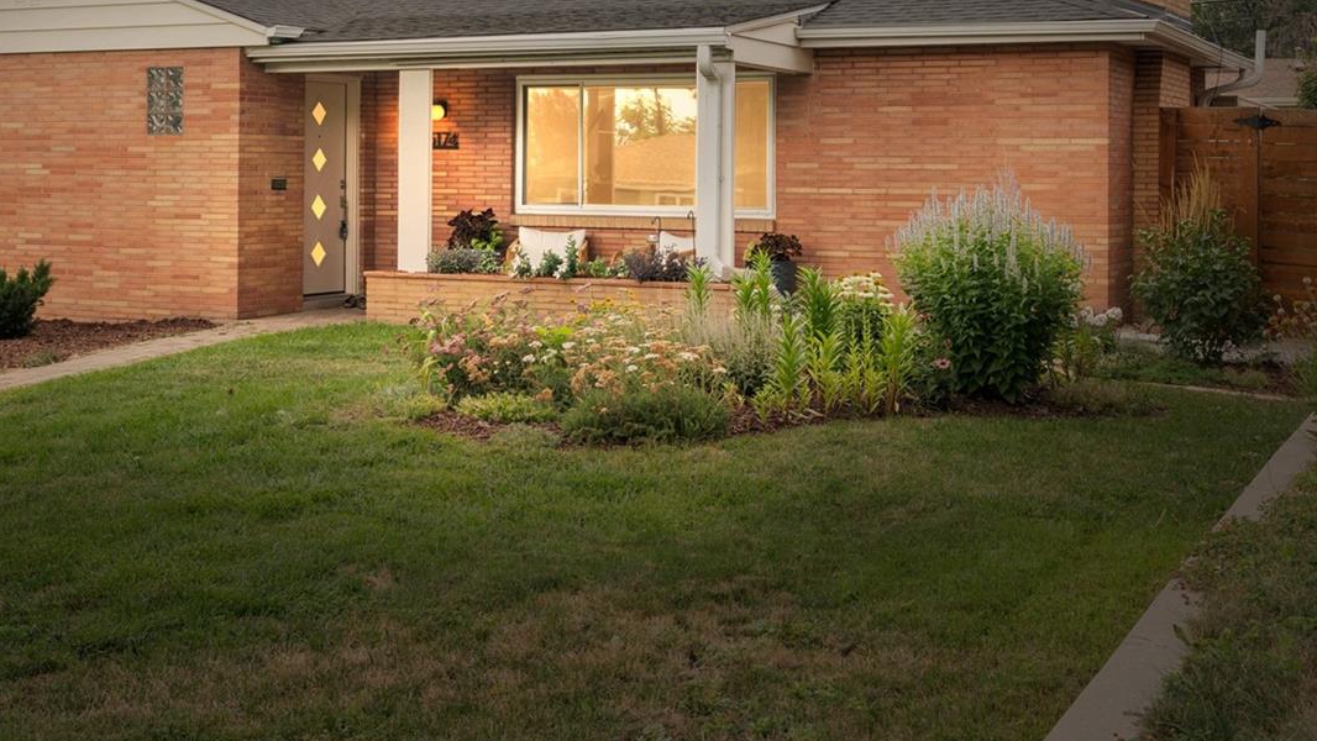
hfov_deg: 37.6
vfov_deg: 21.6
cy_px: 142
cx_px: 487
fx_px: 1921
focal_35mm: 55
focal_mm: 35
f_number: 8
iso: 160
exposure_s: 1/50
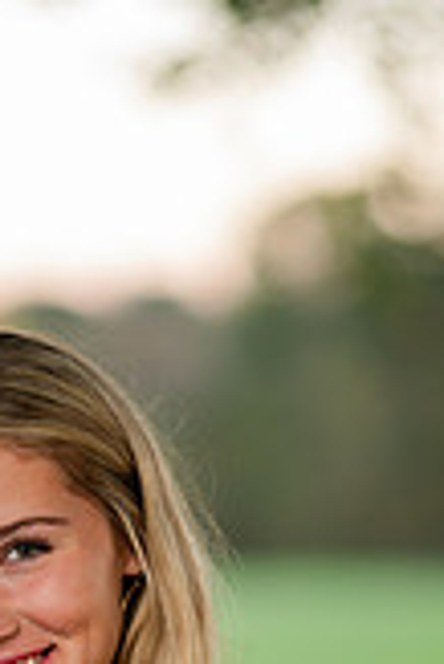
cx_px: 106
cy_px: 754
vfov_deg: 8.7
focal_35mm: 234
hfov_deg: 5.9
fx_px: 4320
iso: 250
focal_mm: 85
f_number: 1.4
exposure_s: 1/160
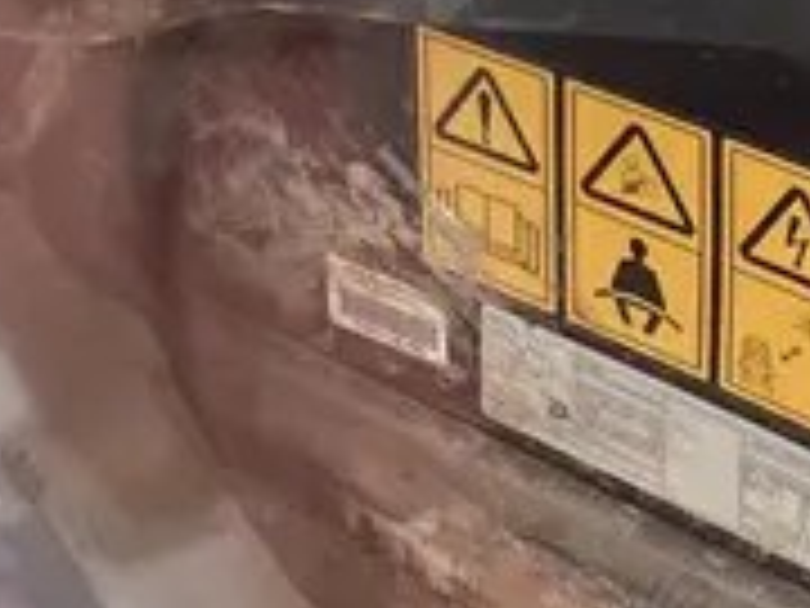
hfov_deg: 17.1
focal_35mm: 114
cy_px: -980
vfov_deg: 10.6
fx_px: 2668
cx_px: 158
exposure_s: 1/121
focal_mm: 3.99
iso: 40
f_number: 1.8
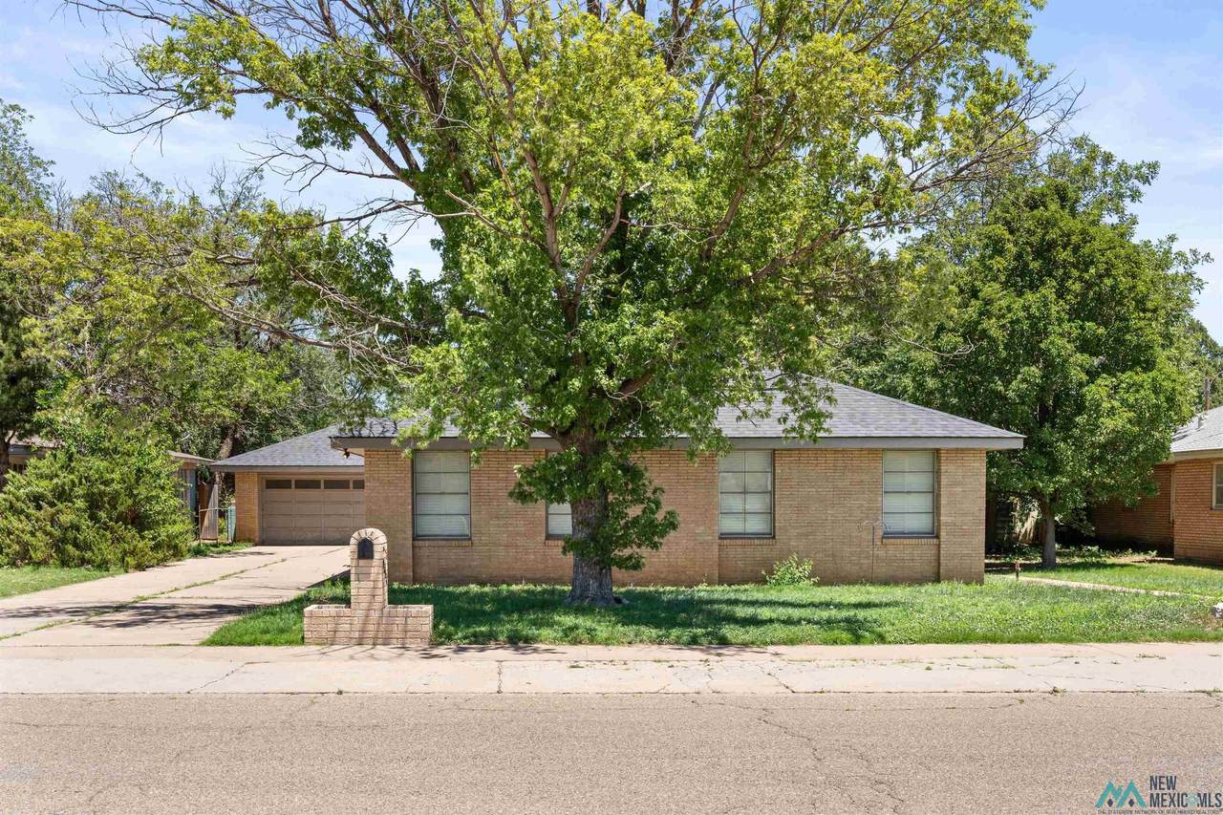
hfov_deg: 50.1
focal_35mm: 38
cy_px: 408
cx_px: 612
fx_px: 1308
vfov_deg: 34.6
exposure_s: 1/15
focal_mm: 38.5
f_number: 14
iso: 80
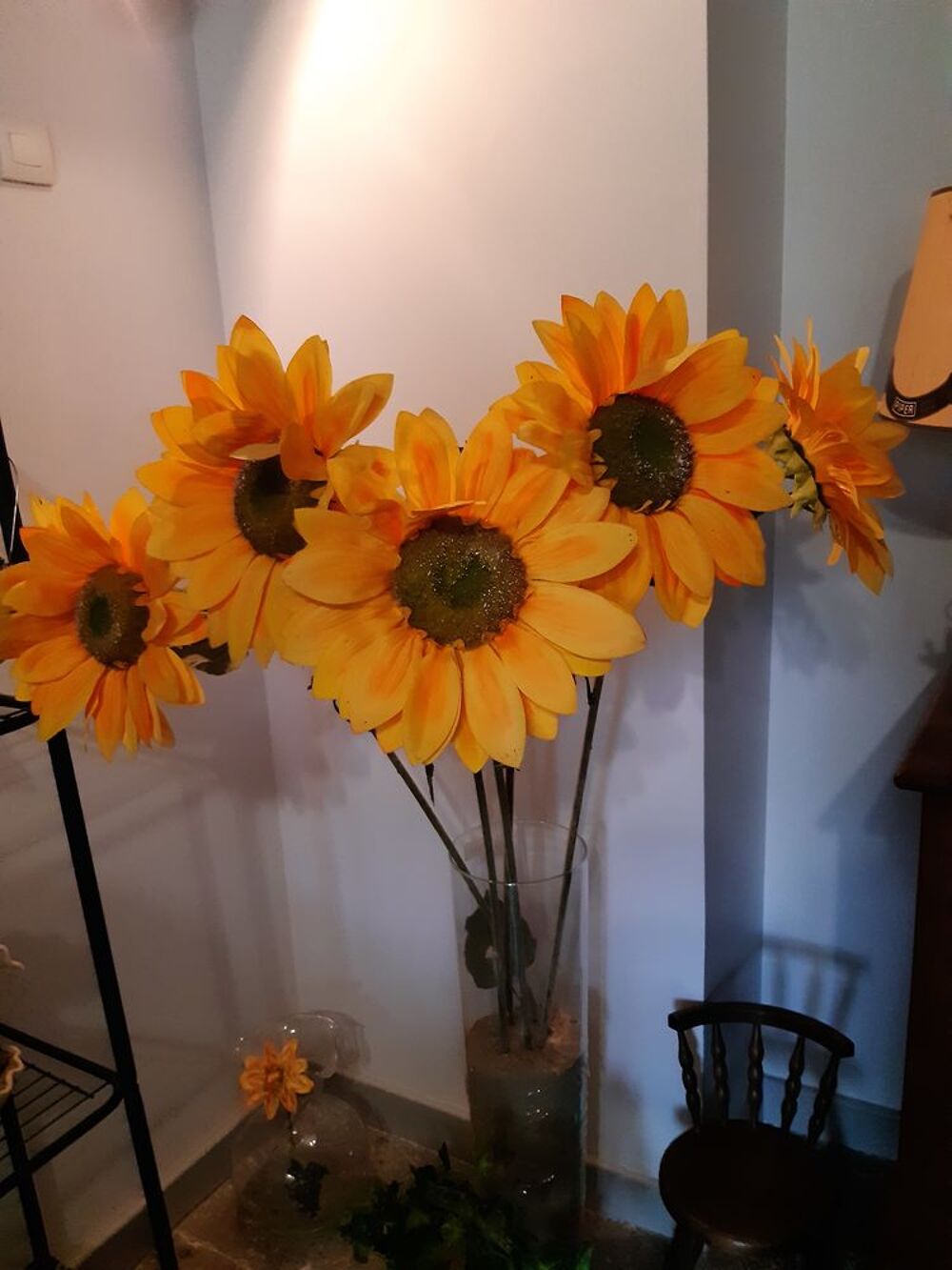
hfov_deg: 53.1
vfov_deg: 67.3
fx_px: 953
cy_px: 635
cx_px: 476
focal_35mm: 26
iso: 500
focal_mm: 3.92
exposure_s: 1/100
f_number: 1.7
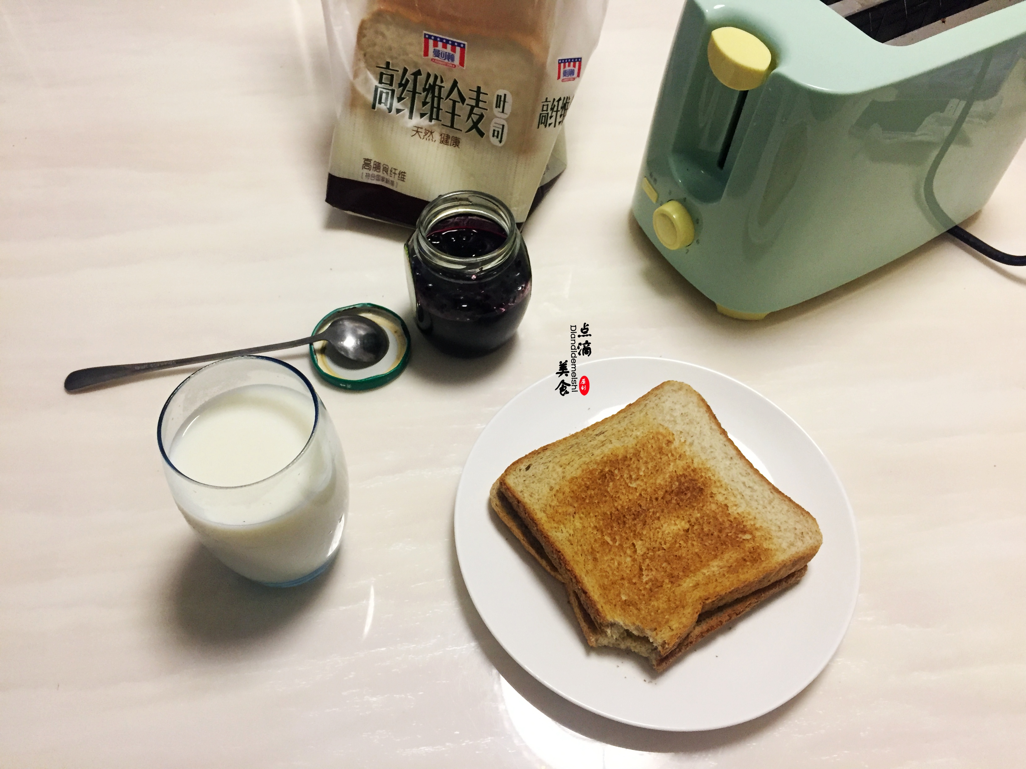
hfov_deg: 61.7
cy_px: 384
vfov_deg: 48.2
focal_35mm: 29
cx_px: 513
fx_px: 860
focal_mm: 4.15
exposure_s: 1/33
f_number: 2.2
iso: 200
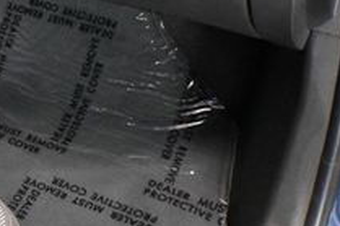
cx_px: -148
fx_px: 868
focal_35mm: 92
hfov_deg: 19.7
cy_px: -96
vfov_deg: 14.0
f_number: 3.8
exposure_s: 1/60
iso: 7200
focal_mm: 20
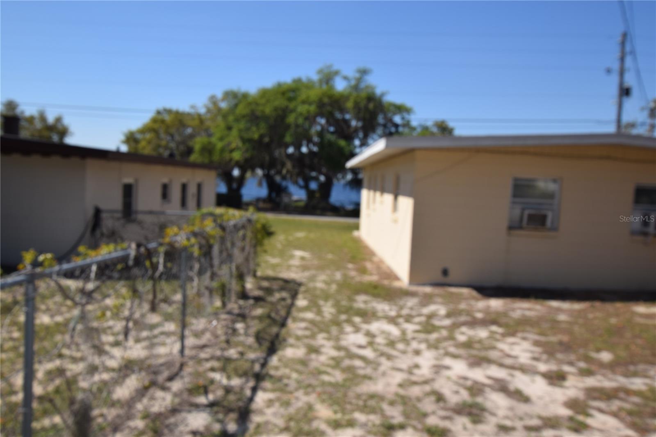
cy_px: 218
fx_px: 547
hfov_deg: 61.9
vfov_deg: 43.6
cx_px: 328
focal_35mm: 30
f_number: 11
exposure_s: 1/200
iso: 100
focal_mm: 20
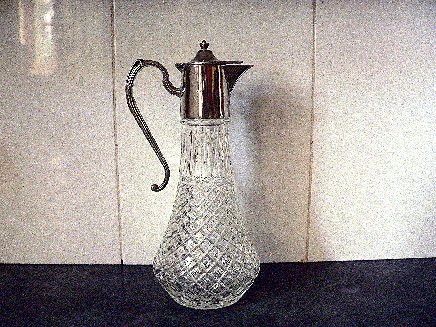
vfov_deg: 39.7
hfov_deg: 51.4
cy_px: 164
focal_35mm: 36
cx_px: 218
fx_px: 453
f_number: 2.8
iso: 400
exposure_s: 1/15
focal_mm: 6
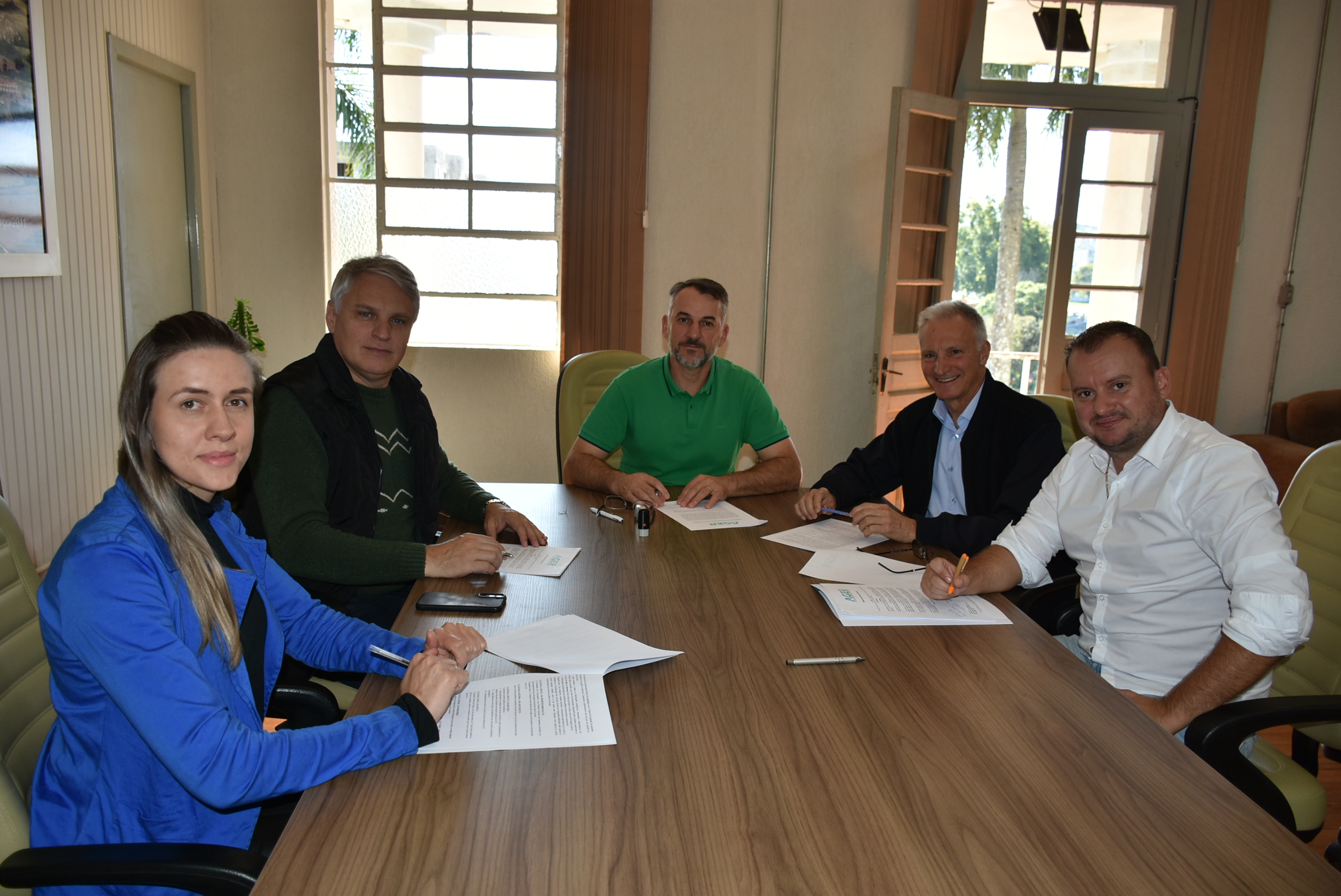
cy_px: 448
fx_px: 1006
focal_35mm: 27
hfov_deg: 67.3
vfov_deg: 48.0
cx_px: 670
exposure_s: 1/200
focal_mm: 18
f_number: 3.5
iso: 200
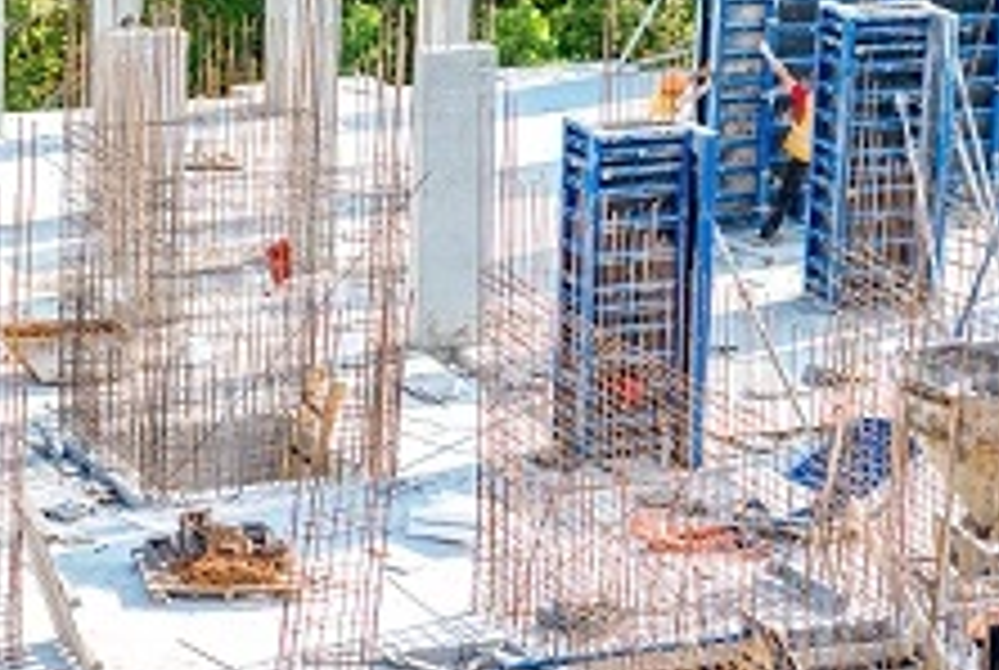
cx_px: 302
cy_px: 391
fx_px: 4699
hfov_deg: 12.1
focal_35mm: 169
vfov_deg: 8.2
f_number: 2.2
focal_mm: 85
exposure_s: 1/2000
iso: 200
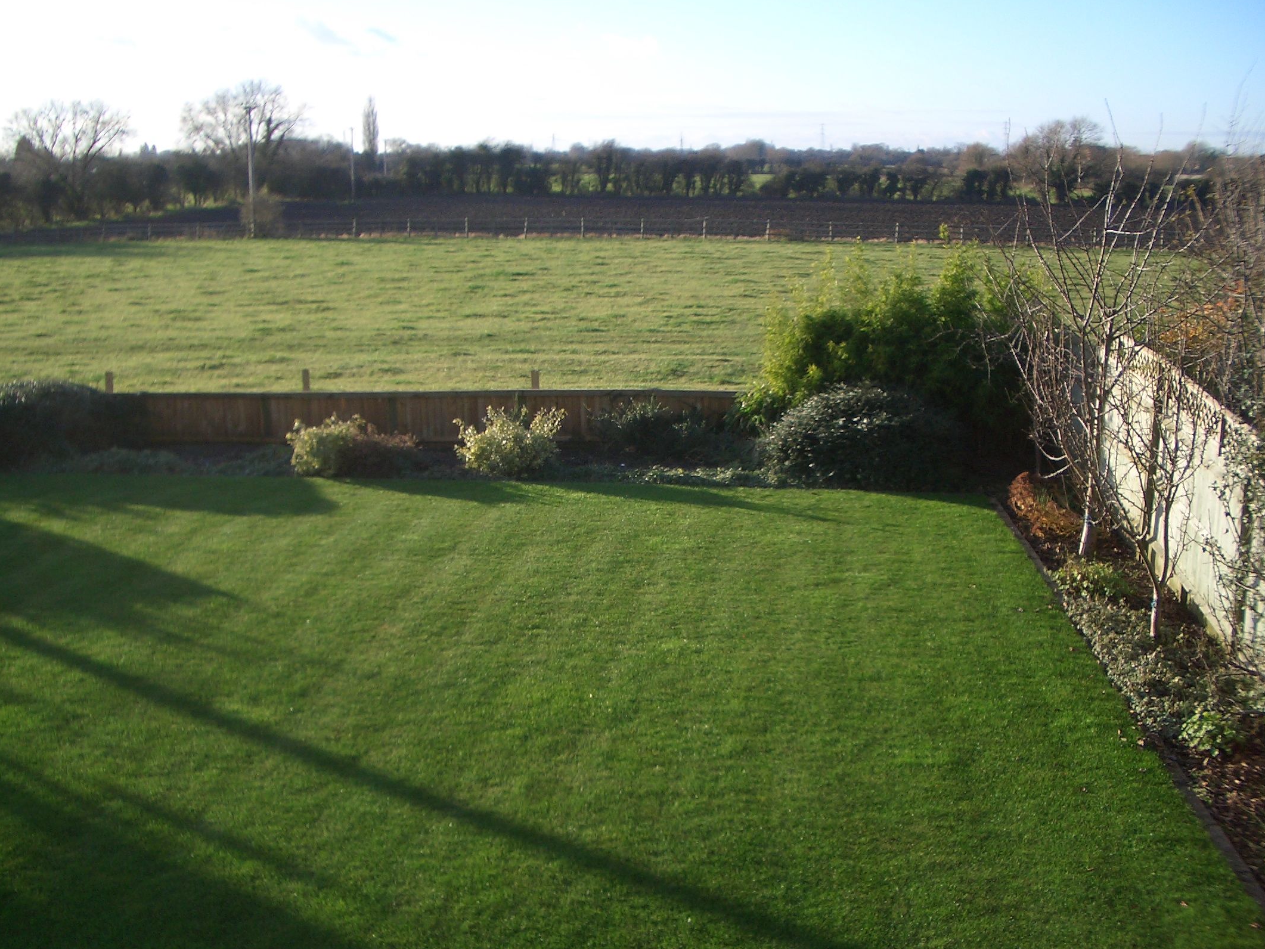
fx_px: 1389
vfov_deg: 37.7
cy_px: 498
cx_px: 581
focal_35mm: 38
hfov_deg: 48.9
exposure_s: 1/400
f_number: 2.6
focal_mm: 5.8
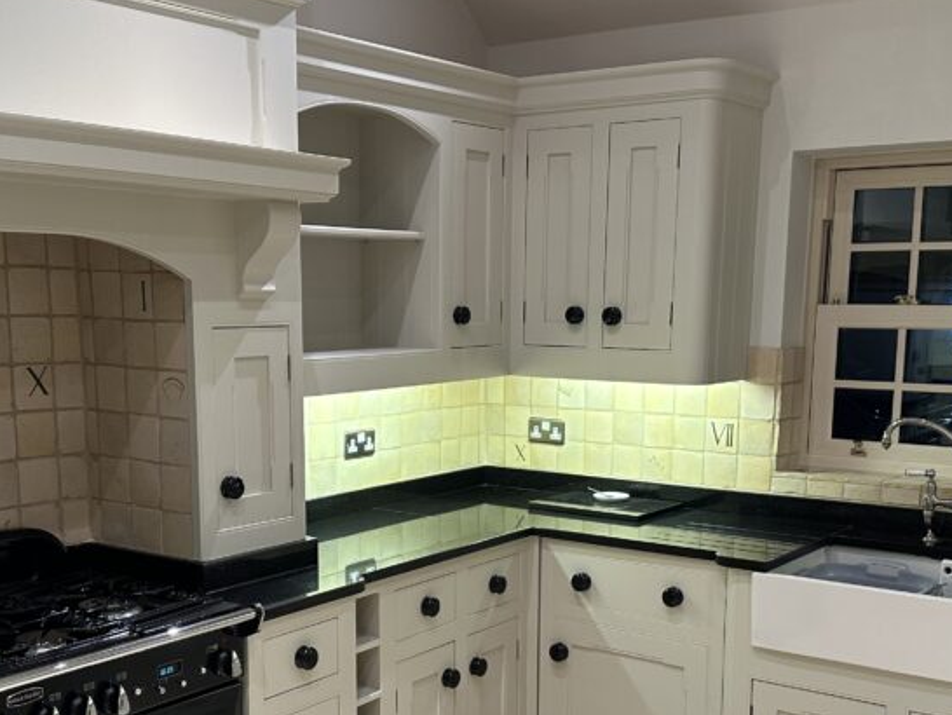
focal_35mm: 45
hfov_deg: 42.0
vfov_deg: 31.8
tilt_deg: -10.2
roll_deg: +0.2
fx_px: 1238
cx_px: 443
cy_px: 511
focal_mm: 6.86
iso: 200
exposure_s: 1/50
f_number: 1.78
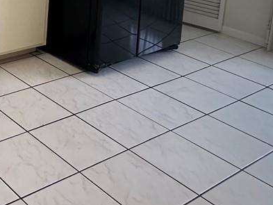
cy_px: -74
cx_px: -71
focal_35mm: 57
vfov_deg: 22.5
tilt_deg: -7.6
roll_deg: -2.0
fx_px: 450
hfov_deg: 28.5
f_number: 2.2
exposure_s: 1/60
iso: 200
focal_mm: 2.22
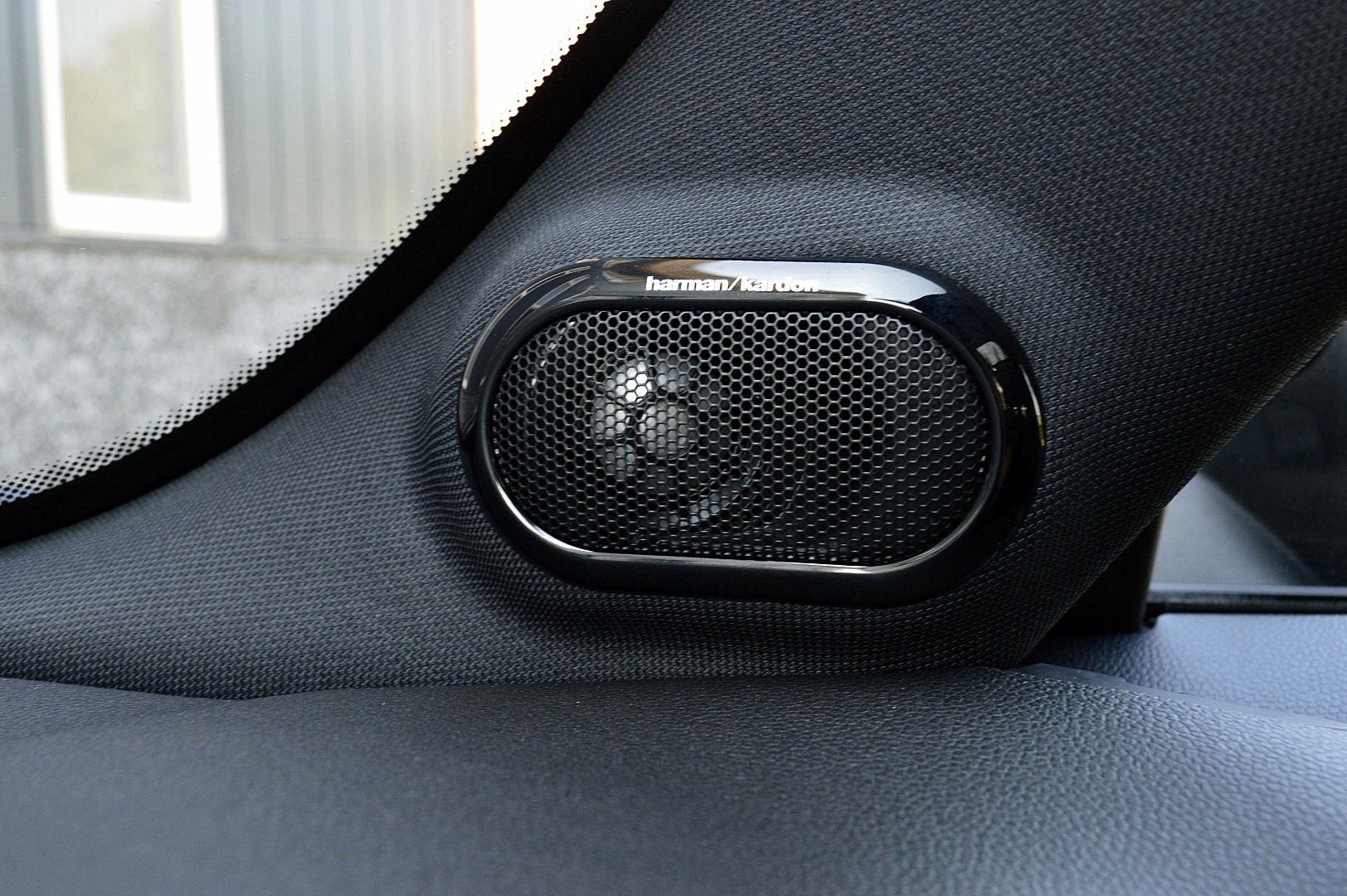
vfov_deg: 36.8
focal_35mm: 36
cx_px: 674
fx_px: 1346
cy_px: 448
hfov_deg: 53.2
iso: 720
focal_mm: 24
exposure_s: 1/60
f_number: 8
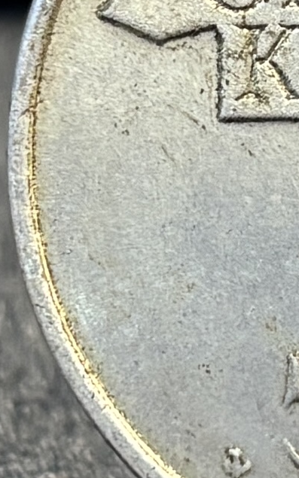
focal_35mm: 175
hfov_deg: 7.4
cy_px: 151
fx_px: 2281
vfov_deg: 12.0
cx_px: 469
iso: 200
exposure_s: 1/50
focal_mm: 5.96
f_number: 1.6
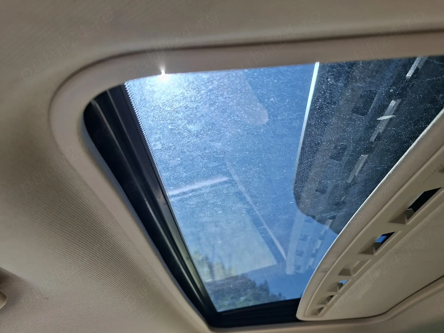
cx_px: 222
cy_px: 166
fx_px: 295
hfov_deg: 73.9
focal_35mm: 23
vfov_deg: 58.9
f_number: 1.8
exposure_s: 1/576
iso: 50
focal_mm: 5.54
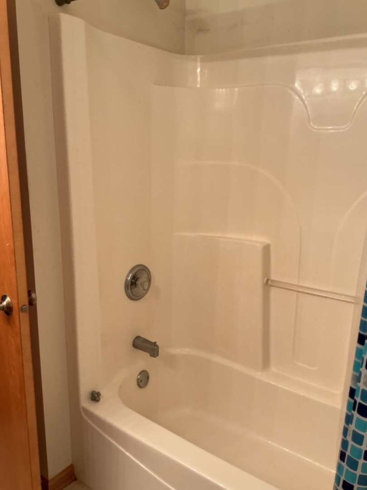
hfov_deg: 48.2
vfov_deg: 61.7
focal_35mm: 29
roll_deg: -0.6
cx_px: 184
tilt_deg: -13.3
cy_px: 245
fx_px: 410
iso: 64
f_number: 1.8
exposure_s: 1/60
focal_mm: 3
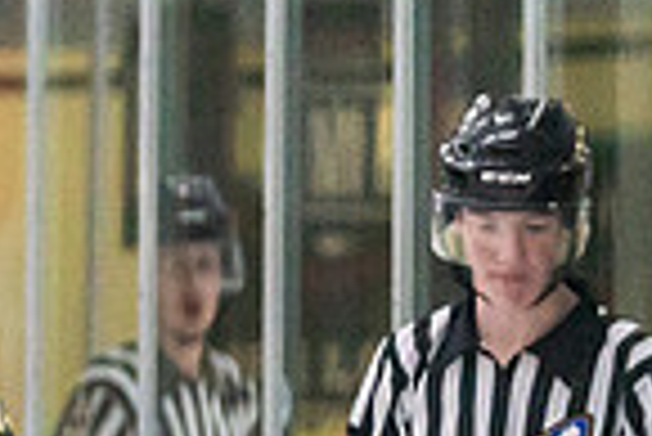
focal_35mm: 1429
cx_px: -30
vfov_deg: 1.0
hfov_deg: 1.4
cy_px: 785
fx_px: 25906
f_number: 2.8
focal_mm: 200
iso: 3200
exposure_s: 1/1250
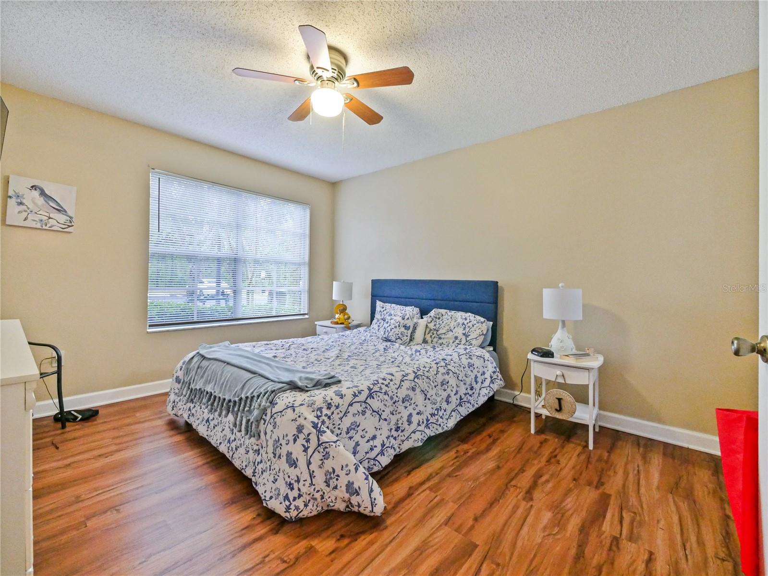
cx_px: 384
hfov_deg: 102.1
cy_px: 288
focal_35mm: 14
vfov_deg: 85.7
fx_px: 311
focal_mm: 7
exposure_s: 1/50
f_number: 4
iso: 3200
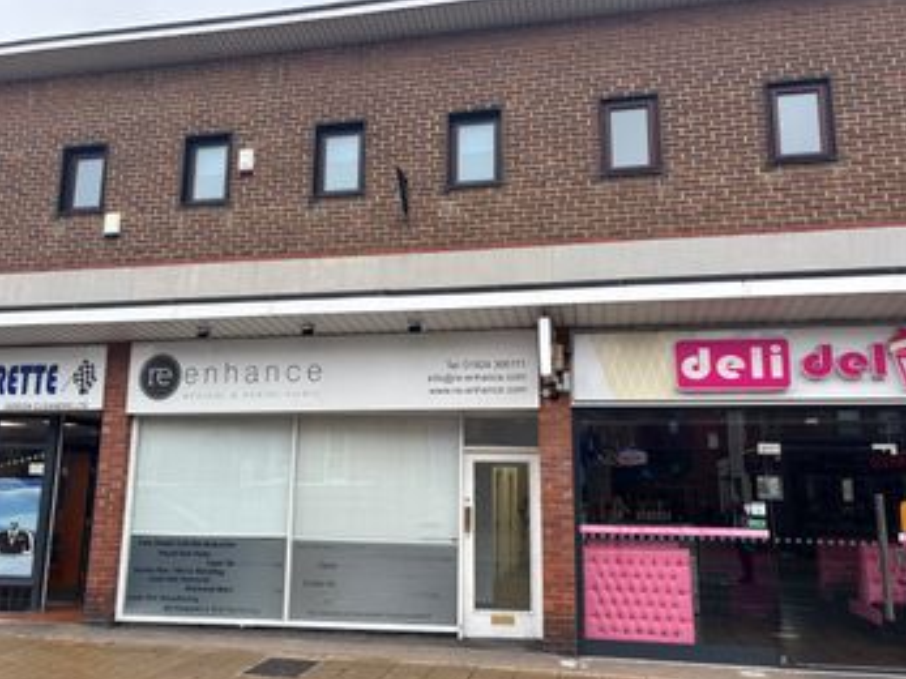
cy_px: 337
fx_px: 785
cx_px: 428
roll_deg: +0.1
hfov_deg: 59.9
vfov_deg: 46.8
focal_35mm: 30
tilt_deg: +10.2
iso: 50
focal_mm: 5.96
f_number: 1.6
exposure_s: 1/433
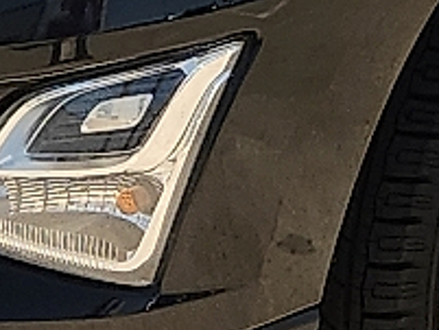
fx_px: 2322
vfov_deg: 7.7
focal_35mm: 183
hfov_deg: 10.7
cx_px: 402
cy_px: -365
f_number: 1.8
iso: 50
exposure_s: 1/1111
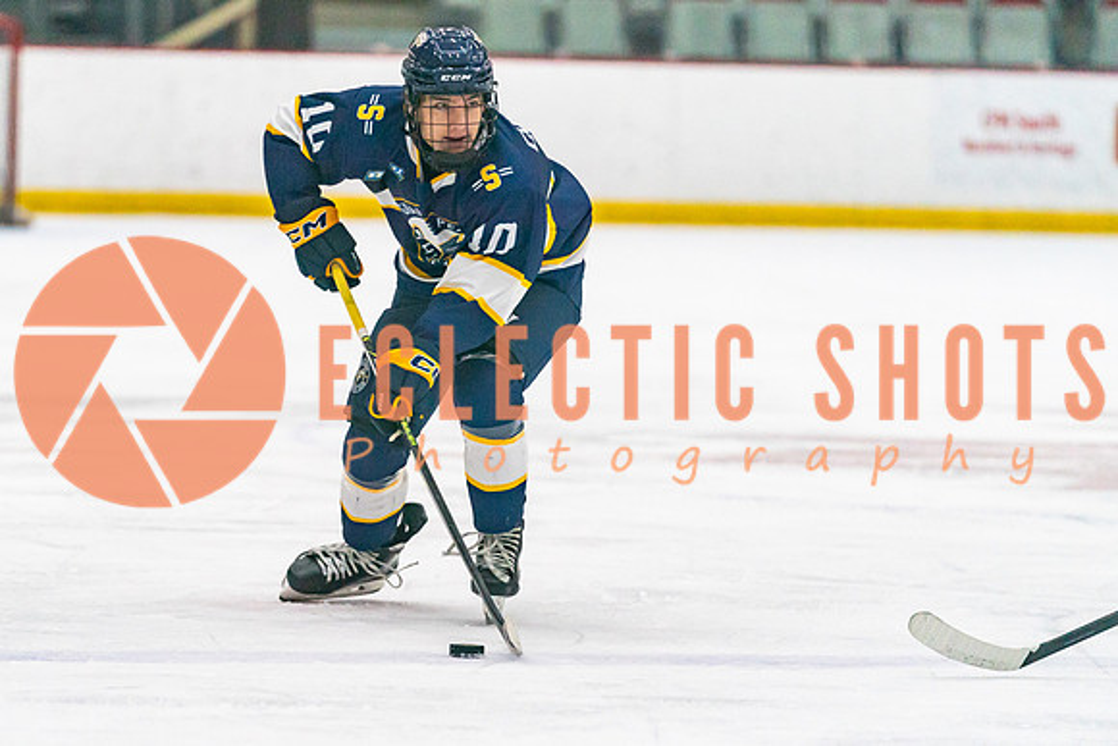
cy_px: 549
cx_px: 366
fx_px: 9137
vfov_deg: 4.7
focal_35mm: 294
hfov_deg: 7.0
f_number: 2.8
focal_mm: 200
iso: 3200
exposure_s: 1/1250
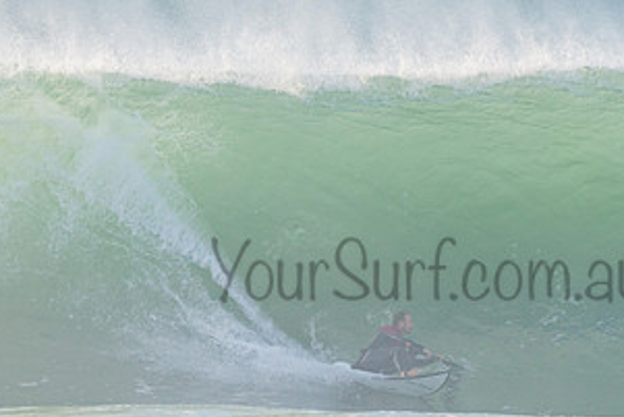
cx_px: 425
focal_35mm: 962
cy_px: 252
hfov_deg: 2.1
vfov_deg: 1.4
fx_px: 16682
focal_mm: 500
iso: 280
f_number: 5.6
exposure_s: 1/1600
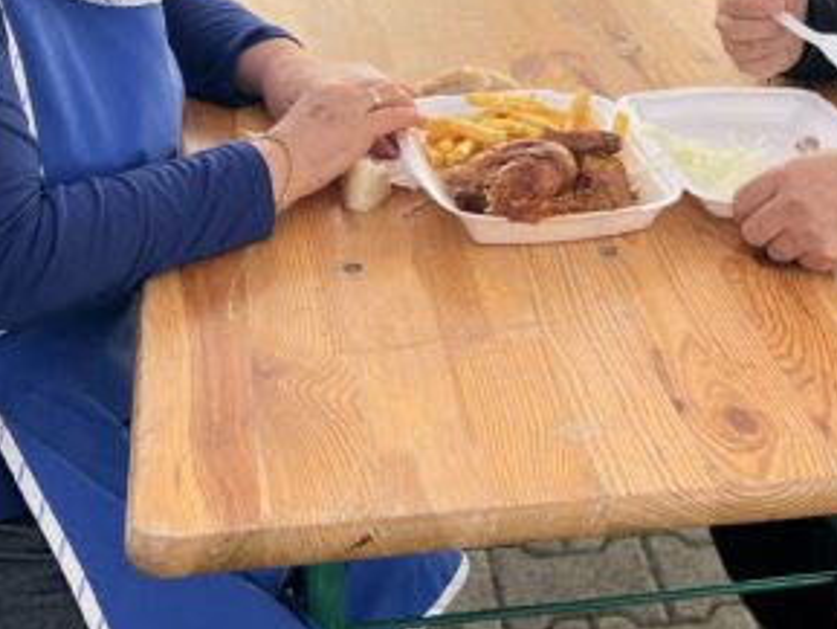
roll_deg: -0.4
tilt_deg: -17.7
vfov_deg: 20.5
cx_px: 507
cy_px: -38
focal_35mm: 69
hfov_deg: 28.1
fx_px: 1669
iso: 50
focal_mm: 5.7
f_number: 1.5
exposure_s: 1/775
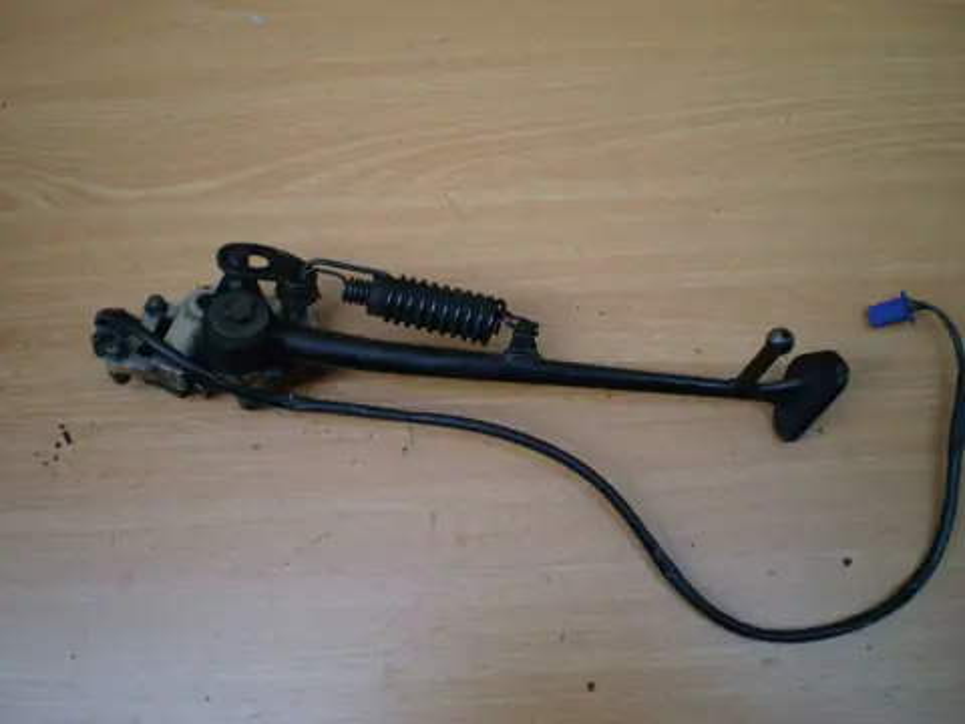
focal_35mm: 36
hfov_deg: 51.4
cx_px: 482
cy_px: 362
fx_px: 1004
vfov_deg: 39.7
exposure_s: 1/100
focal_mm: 6.3
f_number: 3.1
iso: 64
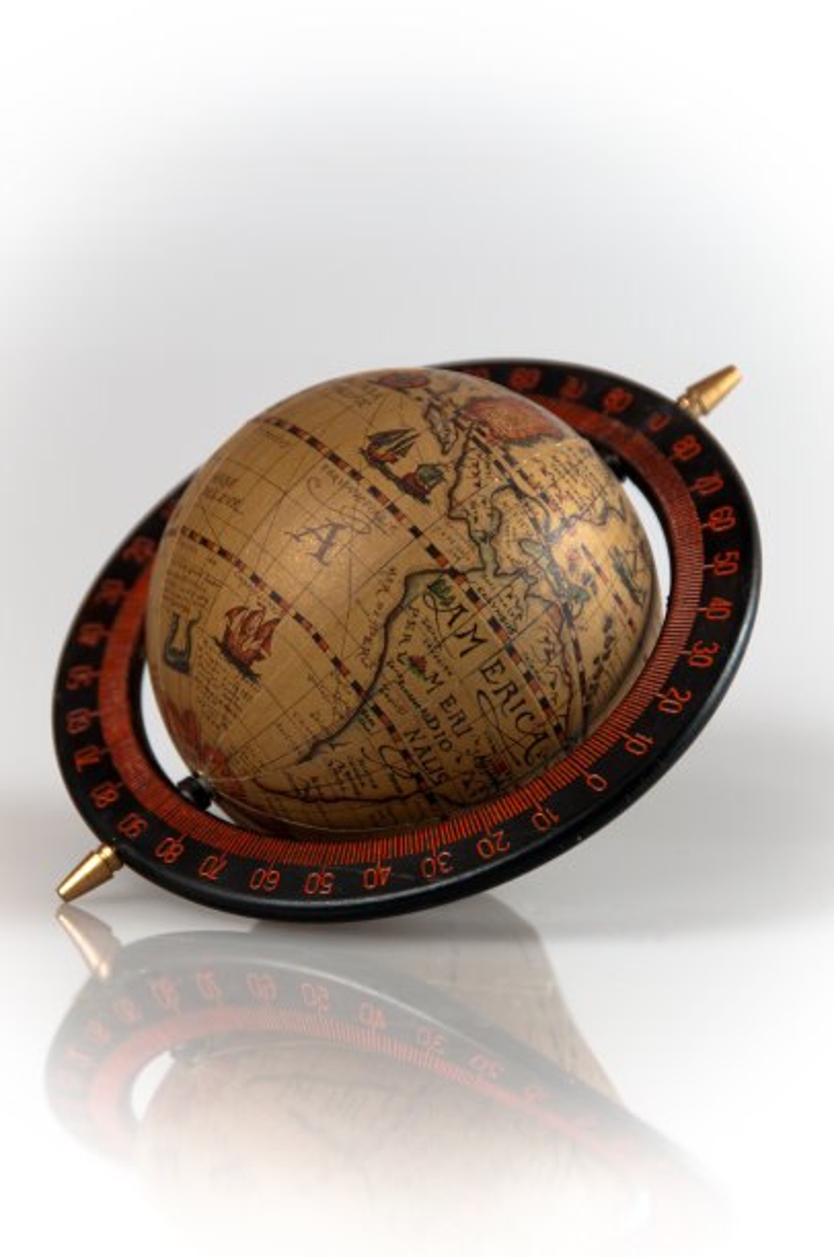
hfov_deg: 6.1
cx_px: 417
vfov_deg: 9.2
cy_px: 628
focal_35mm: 225
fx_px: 7845
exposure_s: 1/60
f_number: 5.6
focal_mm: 150
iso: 100
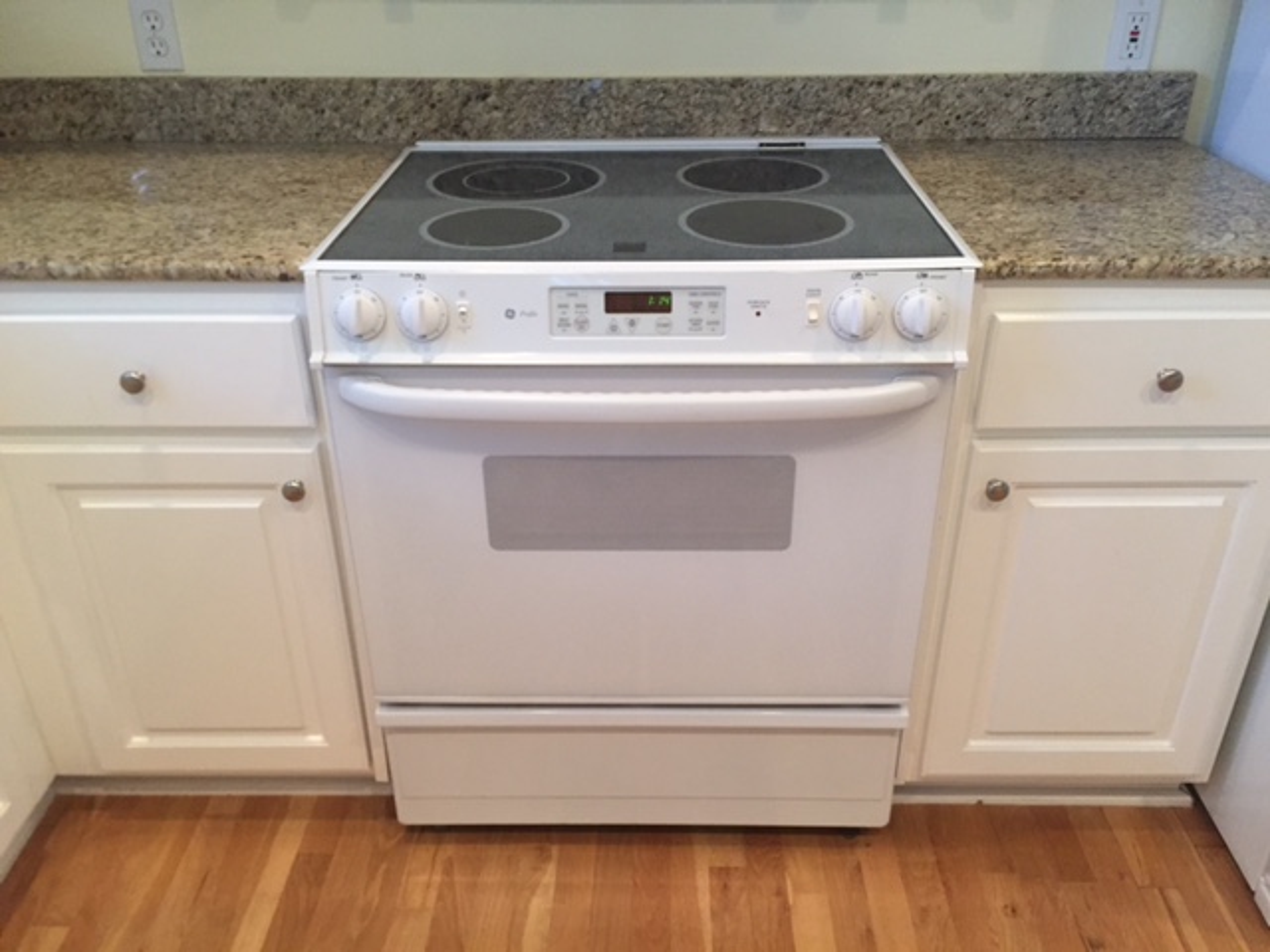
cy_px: 476
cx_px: 635
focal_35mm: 29
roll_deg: -0.4
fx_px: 1064
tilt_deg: -30.2
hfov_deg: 61.7
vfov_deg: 48.2
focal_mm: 4.15
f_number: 2.2
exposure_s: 1/30
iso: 160
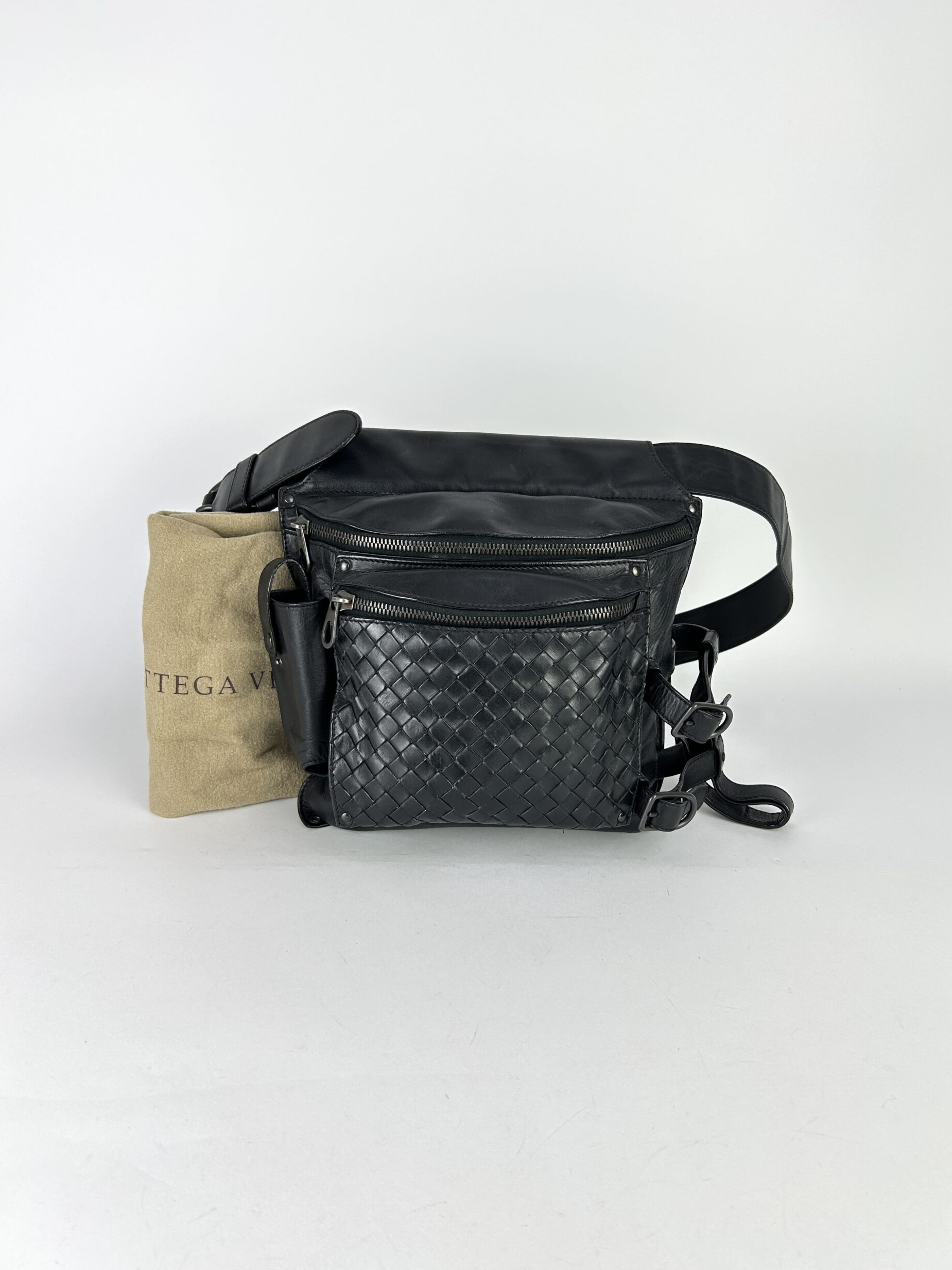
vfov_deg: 65.3
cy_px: 623
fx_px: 990
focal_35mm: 27
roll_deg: -2.6
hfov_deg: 51.3
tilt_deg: -19.2
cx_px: 492
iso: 40
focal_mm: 5.7
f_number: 1.5
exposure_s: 1/201
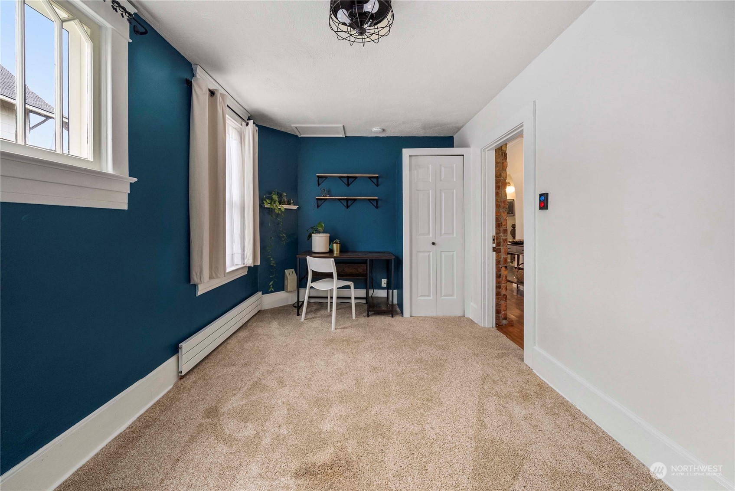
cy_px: 246
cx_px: 368
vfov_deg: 90.1
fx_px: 245
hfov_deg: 112.6
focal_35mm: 12
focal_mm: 12
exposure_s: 1/60
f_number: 8
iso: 500
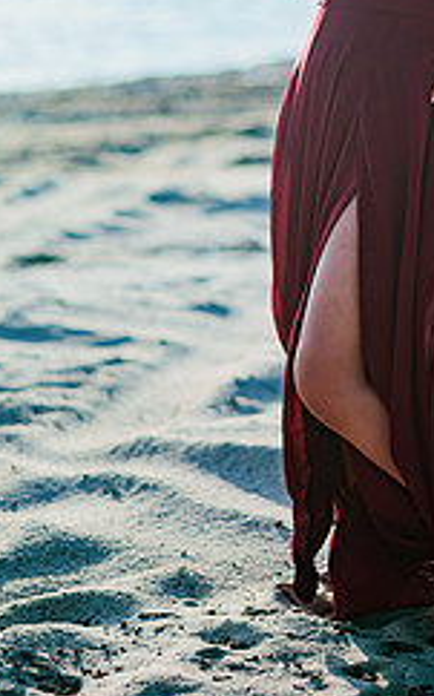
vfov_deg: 18.7
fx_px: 2084
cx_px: 371
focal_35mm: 110
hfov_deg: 11.8
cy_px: 121
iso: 100
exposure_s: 1/8000
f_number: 1.4
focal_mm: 58
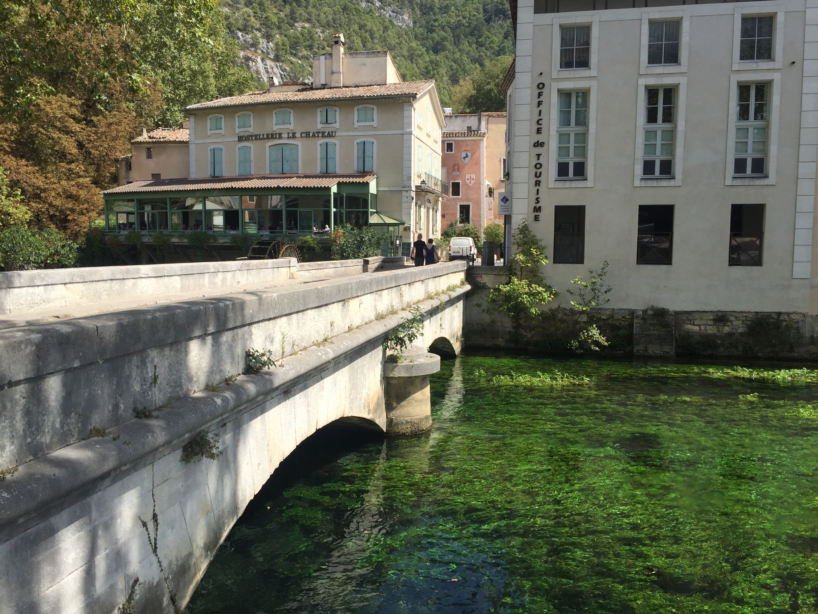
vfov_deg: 48.2
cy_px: 307
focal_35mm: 29
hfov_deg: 61.7
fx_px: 685
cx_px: 409
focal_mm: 4.15
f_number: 2.2
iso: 32
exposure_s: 1/1464
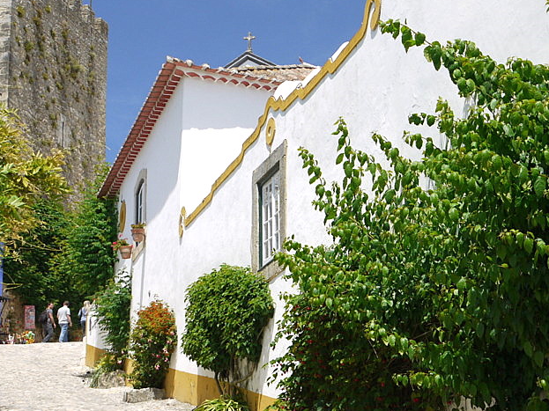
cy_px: 226
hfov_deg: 25.6
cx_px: 479
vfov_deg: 19.9
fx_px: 1173
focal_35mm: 74
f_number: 6.3
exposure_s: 1/160
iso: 100
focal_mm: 18
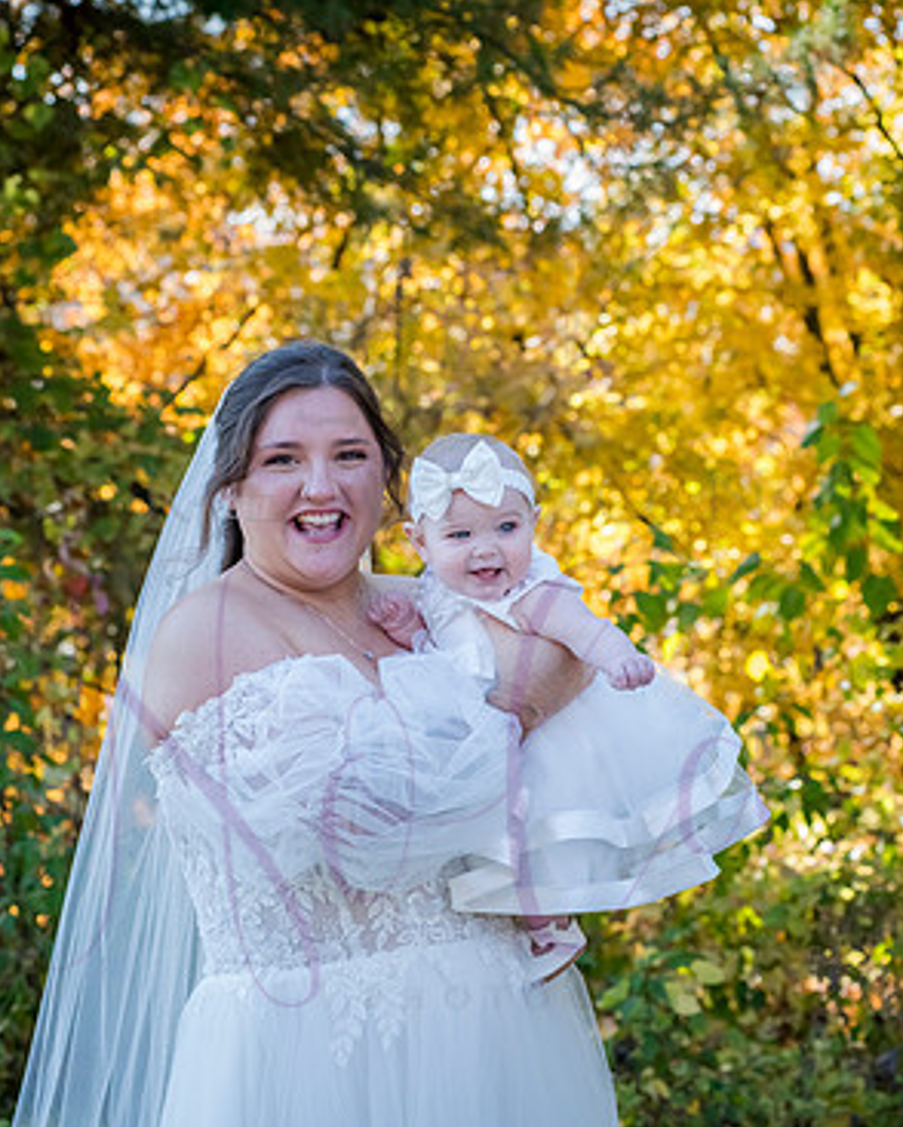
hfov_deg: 16.7
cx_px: 445
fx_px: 3071
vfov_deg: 20.8
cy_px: 605
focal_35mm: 92
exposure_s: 1/320
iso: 800
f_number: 6.3
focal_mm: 80
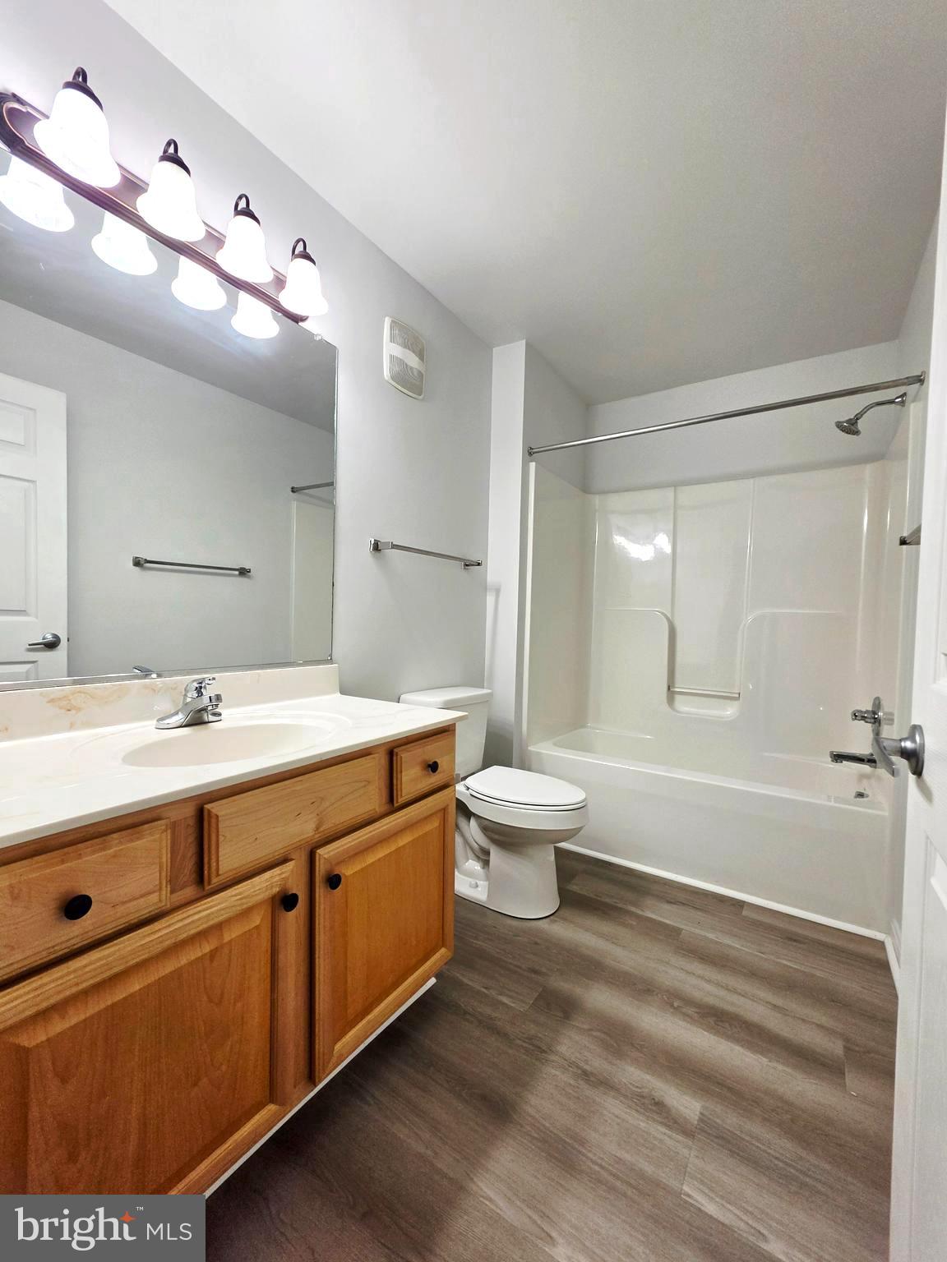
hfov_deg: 89.9
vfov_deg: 106.2
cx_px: 474
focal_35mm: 13
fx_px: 474
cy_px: 631
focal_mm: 2.2
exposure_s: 1/120
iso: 50
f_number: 1.9
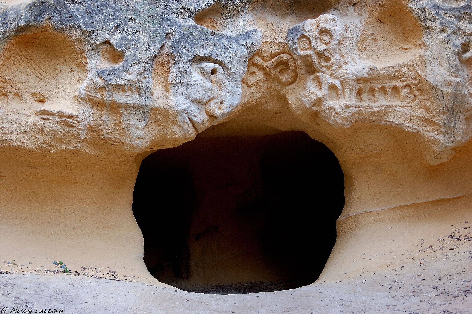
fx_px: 550
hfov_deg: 46.4
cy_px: 157
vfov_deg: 31.8
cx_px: 236
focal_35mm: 42
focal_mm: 28
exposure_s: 1/25
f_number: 4
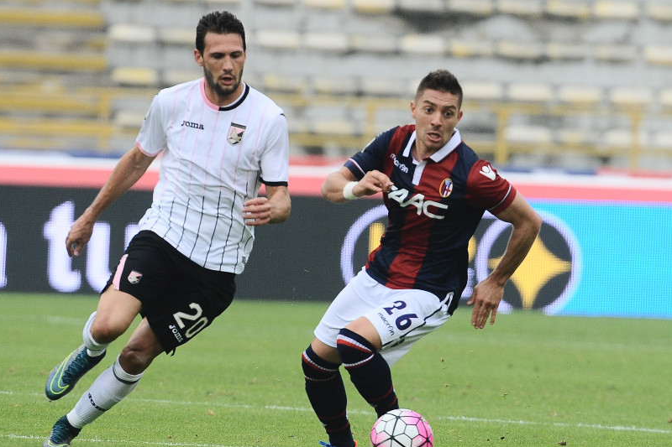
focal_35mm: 565
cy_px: 245
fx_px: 10544
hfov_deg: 3.7
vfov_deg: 2.4
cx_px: 308
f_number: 6.3
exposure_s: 1/1600
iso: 1250
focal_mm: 500
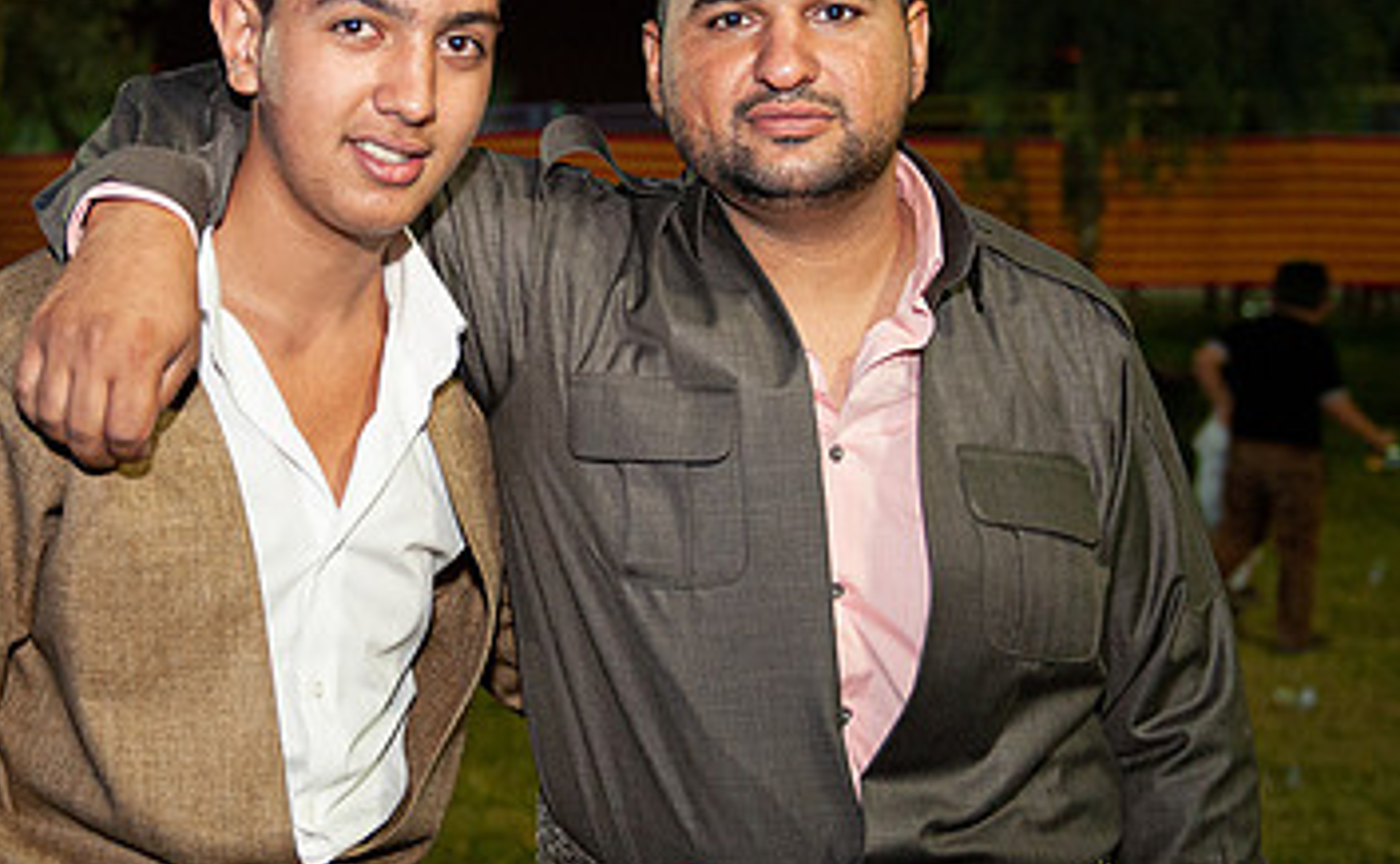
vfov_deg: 19.1
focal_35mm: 67
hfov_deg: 30.4
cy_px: 225
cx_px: 413
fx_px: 2548
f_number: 2.8
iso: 1600
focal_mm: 36
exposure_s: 1/30
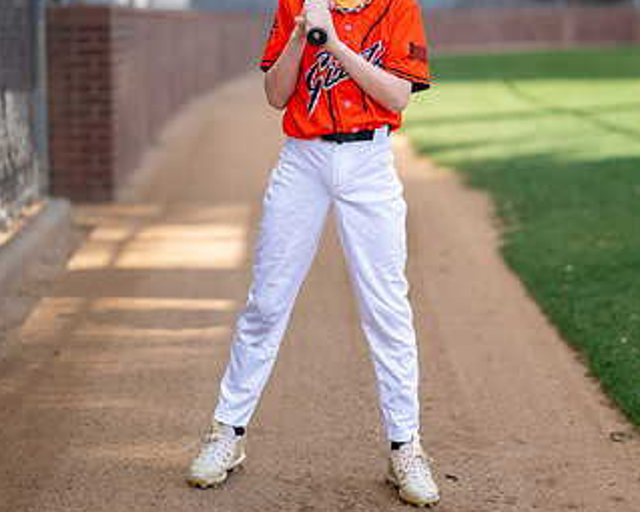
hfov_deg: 19.6
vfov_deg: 15.6
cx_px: 342
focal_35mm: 98
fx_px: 1856
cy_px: 150
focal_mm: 50
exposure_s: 1/2500
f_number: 1.2
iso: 125
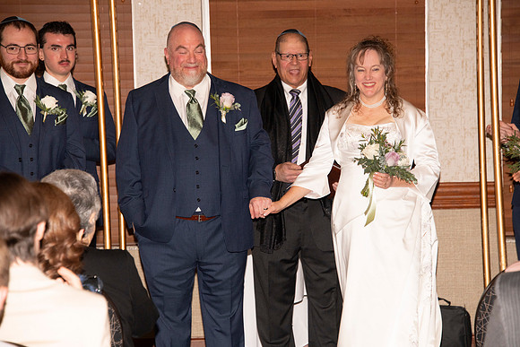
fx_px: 2745
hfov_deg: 10.8
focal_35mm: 190
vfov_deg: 7.2
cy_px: 174
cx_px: 260
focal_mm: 190
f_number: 7.1
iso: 1000
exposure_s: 1/160
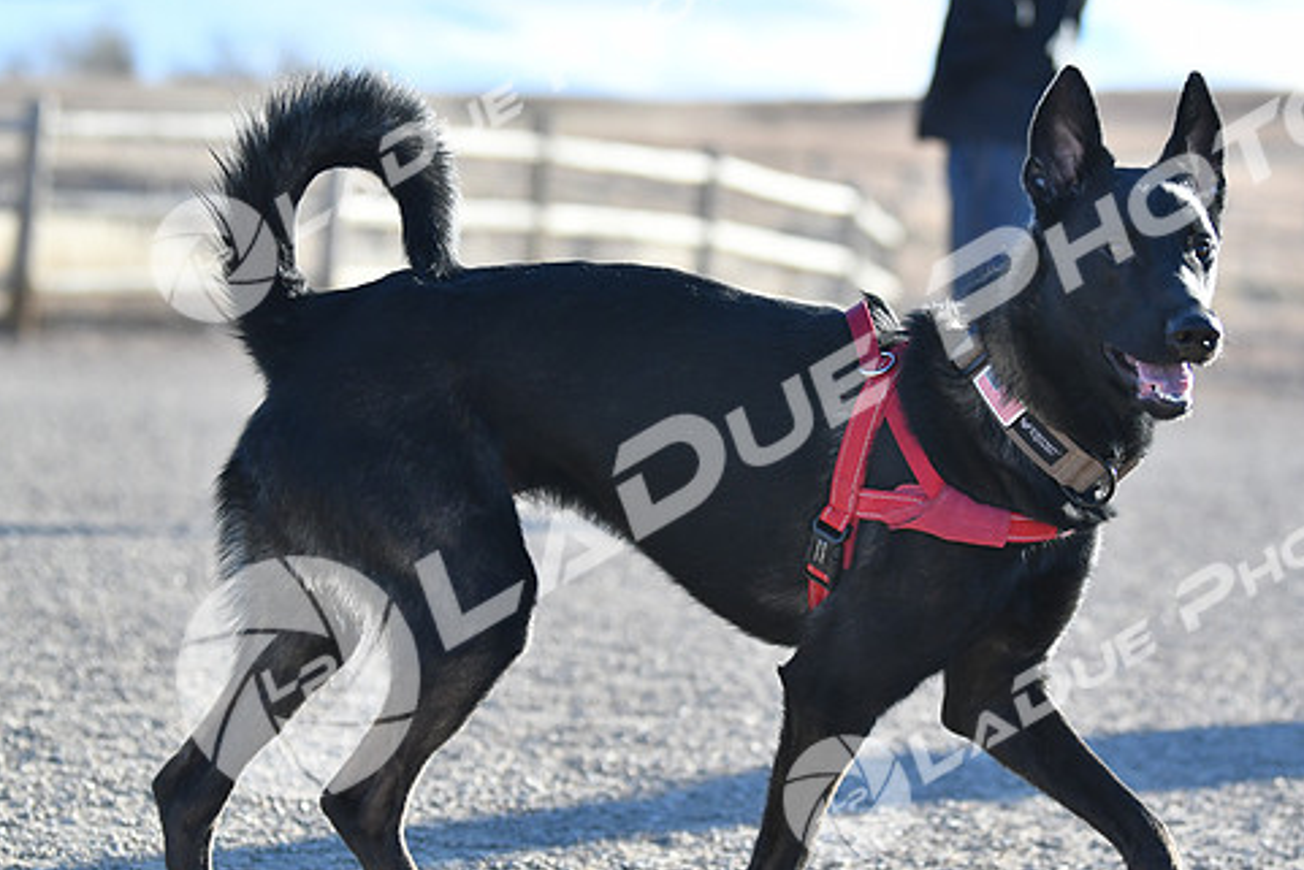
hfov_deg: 14.5
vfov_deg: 9.7
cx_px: 778
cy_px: 400
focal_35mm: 141
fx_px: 5109
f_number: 2.8
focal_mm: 78
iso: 640
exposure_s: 1/4000
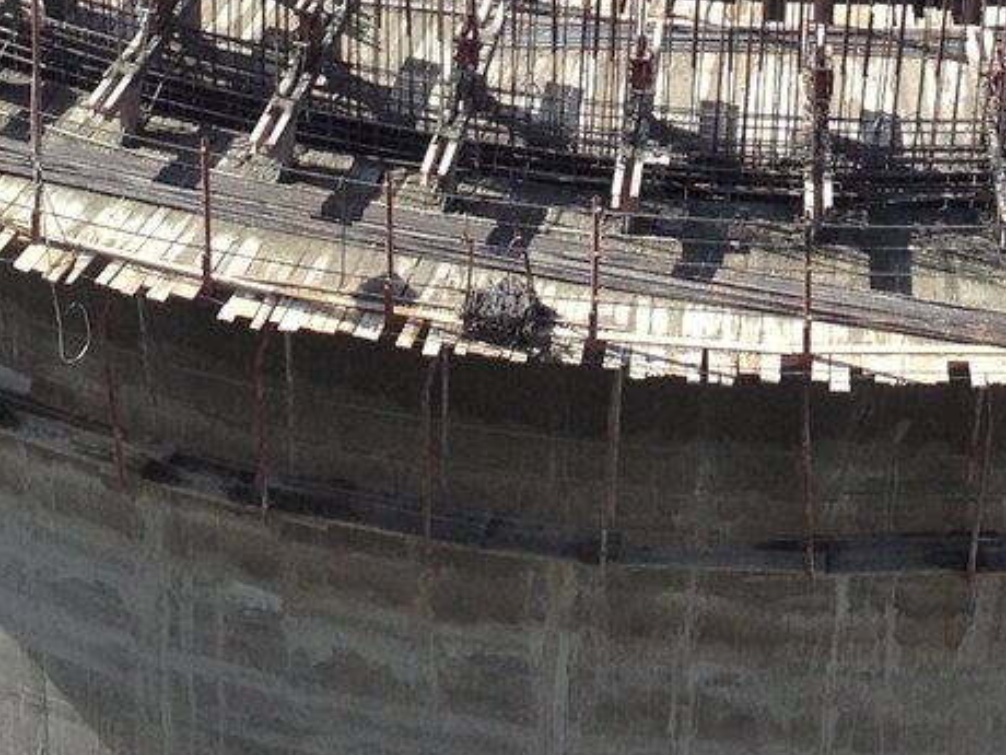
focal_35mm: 146
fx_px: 4243
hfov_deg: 13.5
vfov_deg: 9.8
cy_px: -435
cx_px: 733
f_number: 2.4
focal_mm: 4.28
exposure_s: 1/1151
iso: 50
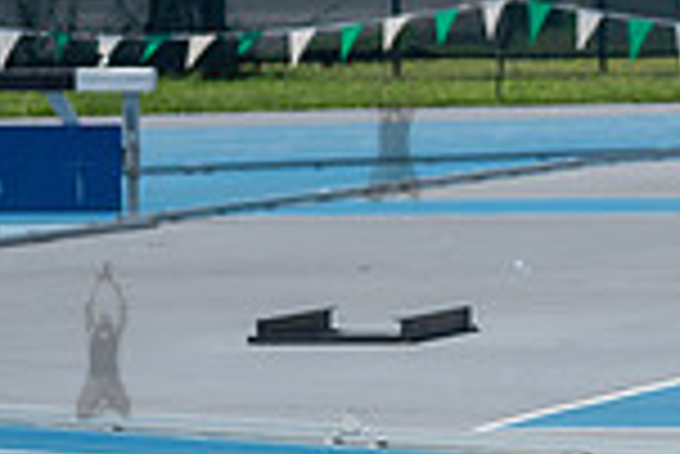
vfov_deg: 2.2
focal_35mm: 615
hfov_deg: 3.3
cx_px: 973
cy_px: 339
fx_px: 11628
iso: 250
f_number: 4.5
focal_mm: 135
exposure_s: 1/3200
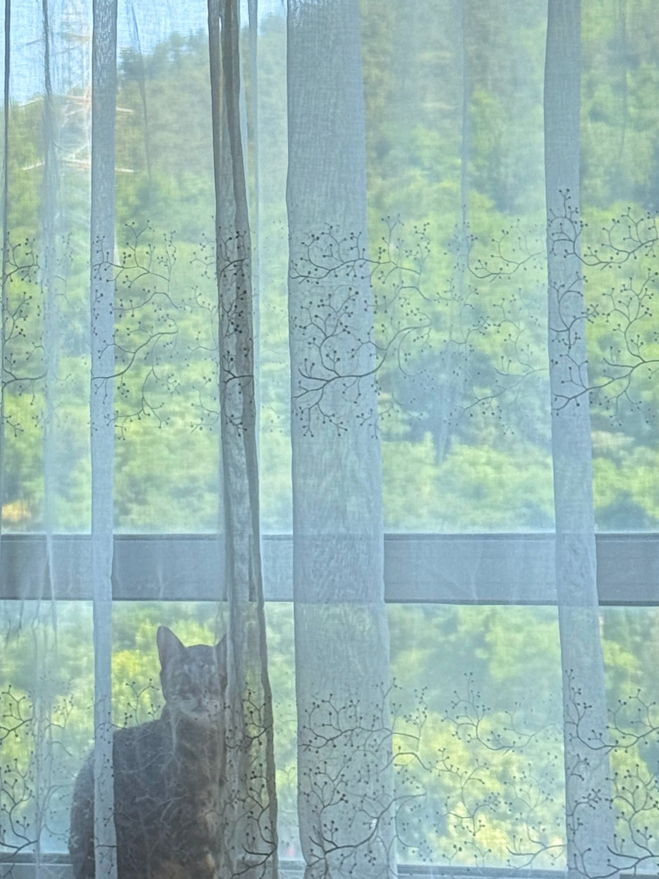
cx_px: 217
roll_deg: +1.1
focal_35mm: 68
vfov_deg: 28.6
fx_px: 1726
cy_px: 436
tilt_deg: +3.4
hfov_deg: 21.5
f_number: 1.78
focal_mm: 6.76
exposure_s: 1/810
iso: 64
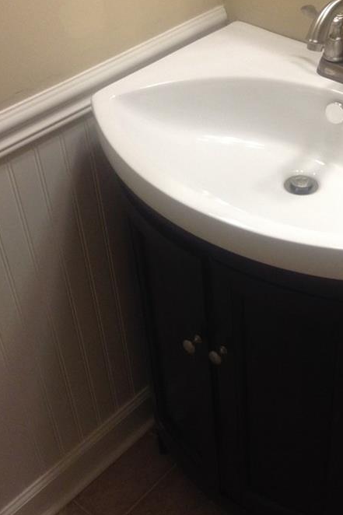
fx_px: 758
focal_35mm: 53
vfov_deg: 37.5
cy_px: 267
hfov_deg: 25.3
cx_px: 233
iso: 80
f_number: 2.4
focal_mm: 3.3
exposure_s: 1/25
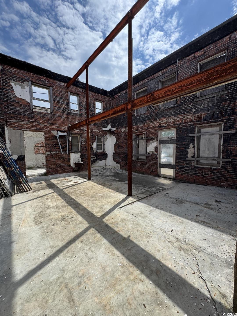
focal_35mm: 14
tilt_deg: -2.9
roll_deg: +0.9
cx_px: 118
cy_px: 158
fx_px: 128
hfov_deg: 85.7
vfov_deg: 102.1
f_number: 2.2
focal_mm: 2.22
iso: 50
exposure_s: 1/2028
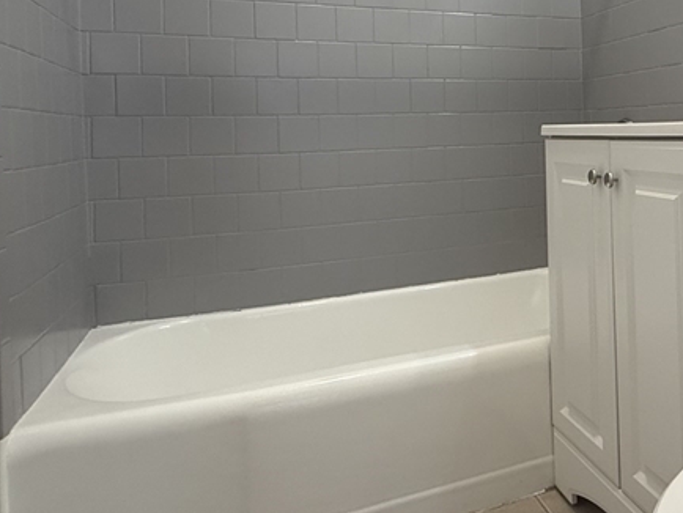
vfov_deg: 41.8
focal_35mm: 33
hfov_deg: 50.6
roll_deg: +1.3
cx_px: 581
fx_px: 651
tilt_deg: -0.3
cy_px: 132
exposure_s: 1/120
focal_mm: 2.22
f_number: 2.2
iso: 200
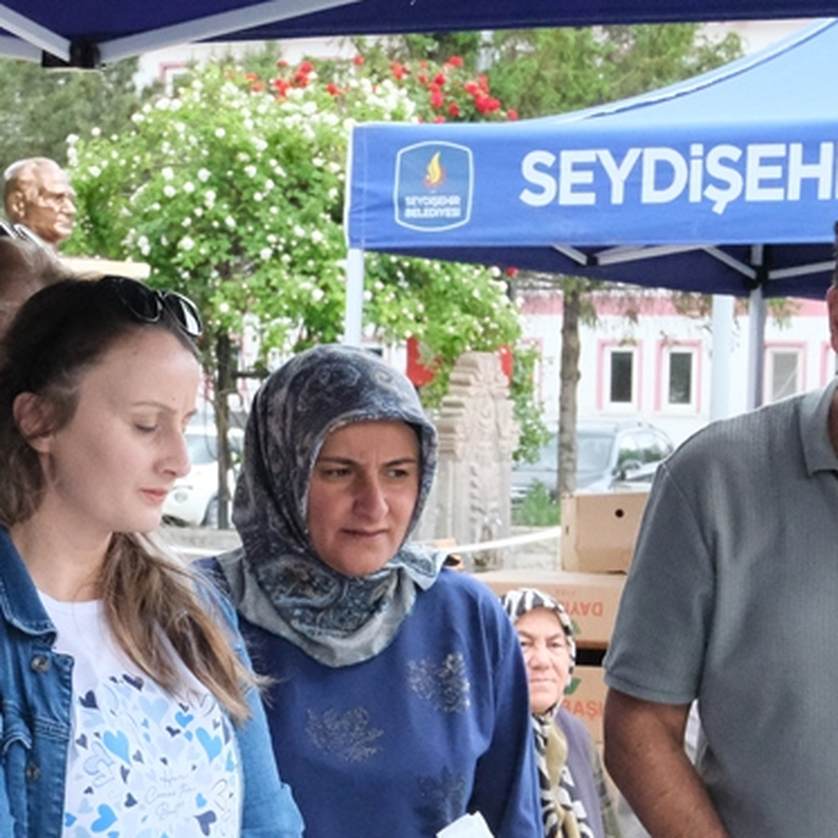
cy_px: 613
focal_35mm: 105
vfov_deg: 16.5
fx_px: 2876
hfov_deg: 16.5
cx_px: 198
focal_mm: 26.6
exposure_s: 1/3800
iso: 10000
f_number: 6.4
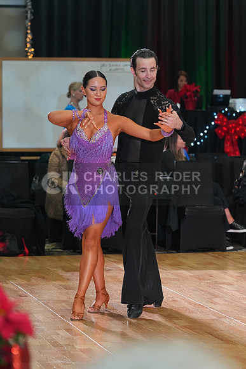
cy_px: 184
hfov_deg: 9.0
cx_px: 123
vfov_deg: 13.4
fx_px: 1567
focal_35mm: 153
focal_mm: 153
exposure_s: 1/200
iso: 2500
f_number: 4.5
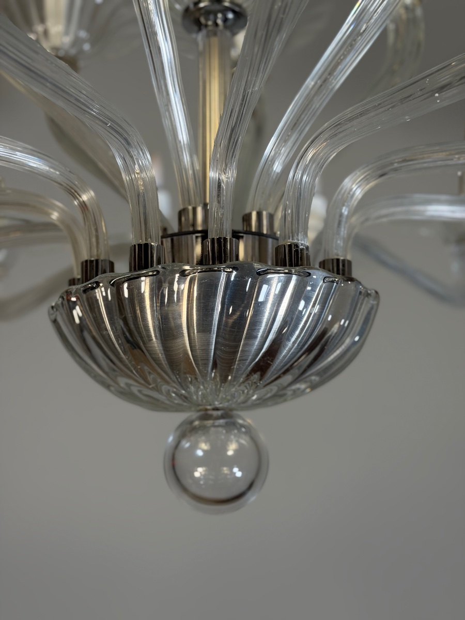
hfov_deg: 30.3
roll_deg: -0.3
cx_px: 232
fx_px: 860
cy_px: 310
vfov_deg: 39.7
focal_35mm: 48
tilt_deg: +11.3
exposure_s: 1/100
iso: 100
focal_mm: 6.76
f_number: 1.78
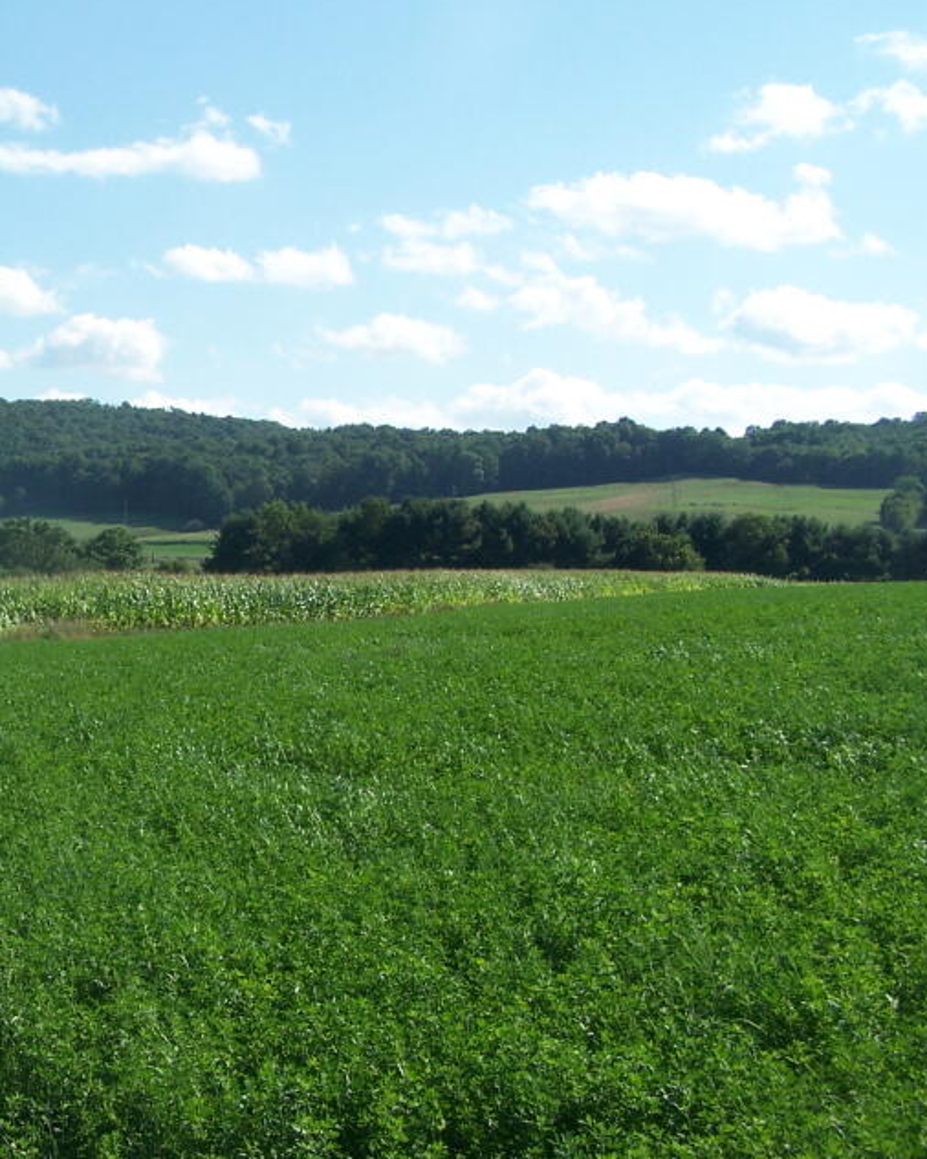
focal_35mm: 60
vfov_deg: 31.4
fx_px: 2059
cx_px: 29
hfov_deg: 24.4
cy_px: 529
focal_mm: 6.3
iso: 80
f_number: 4
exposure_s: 1/800
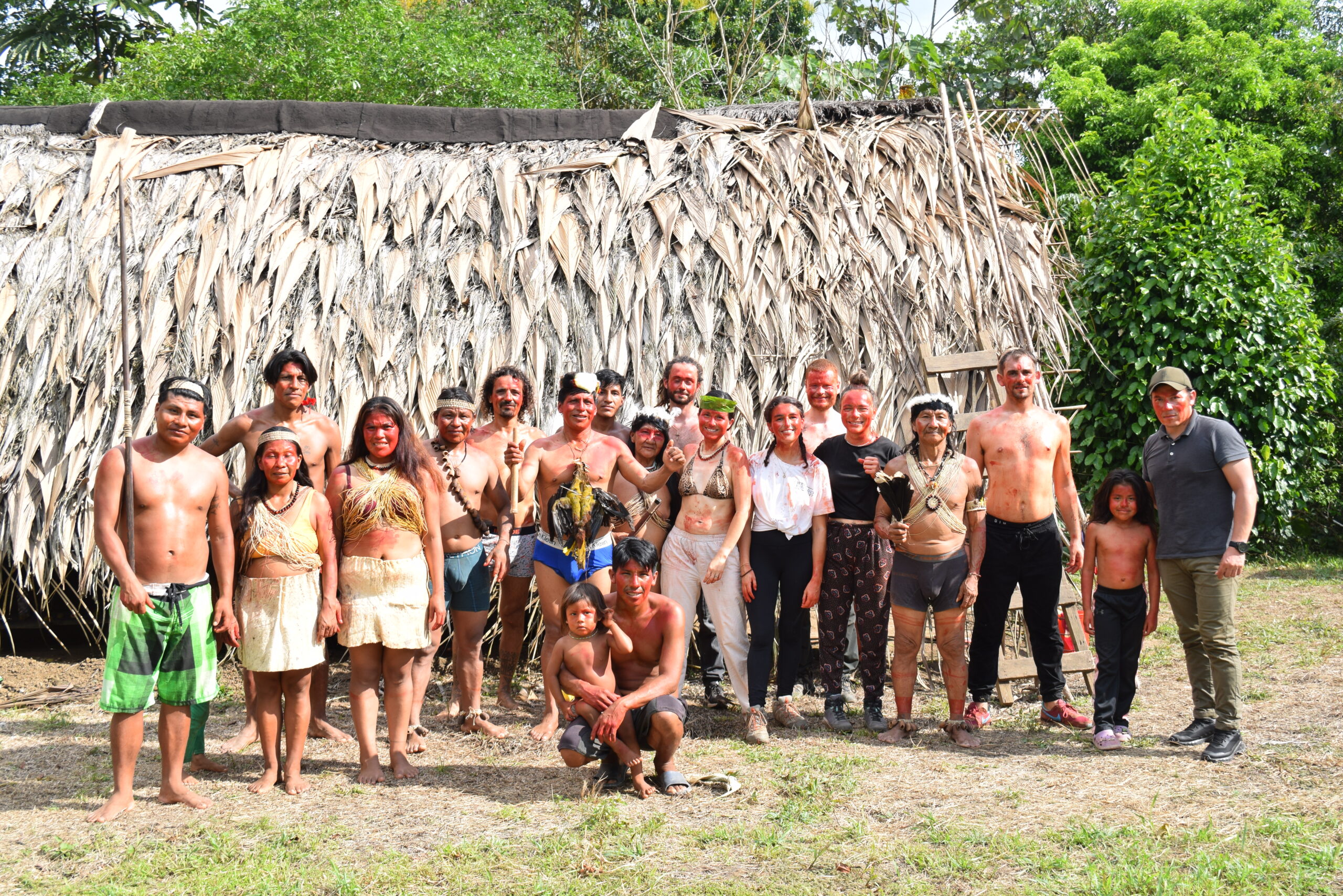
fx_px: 1343
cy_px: 448
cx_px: 672
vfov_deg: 36.9
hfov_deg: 53.1
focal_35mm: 36
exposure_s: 1/400
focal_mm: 24
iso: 200
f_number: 10
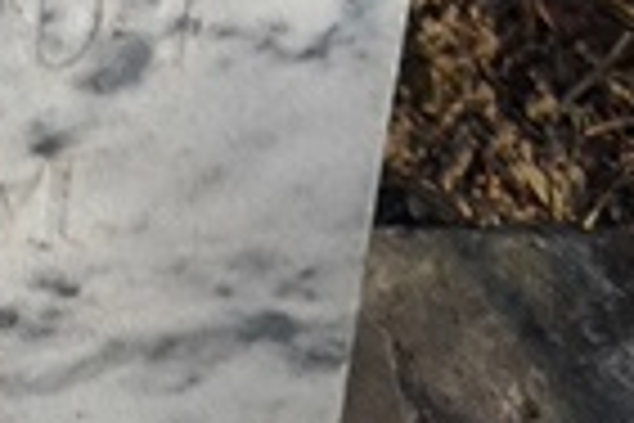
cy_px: -648
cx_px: -357
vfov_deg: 4.5
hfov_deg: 6.9
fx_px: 5195
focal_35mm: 295
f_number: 1.7
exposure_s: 1/1118
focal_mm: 4.71
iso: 50
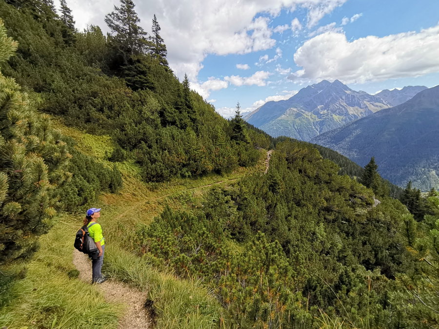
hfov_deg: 91.0
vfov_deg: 74.7
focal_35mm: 17
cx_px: 220
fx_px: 216
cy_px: 164
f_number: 2.4
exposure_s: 1/1218
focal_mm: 1.78
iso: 50
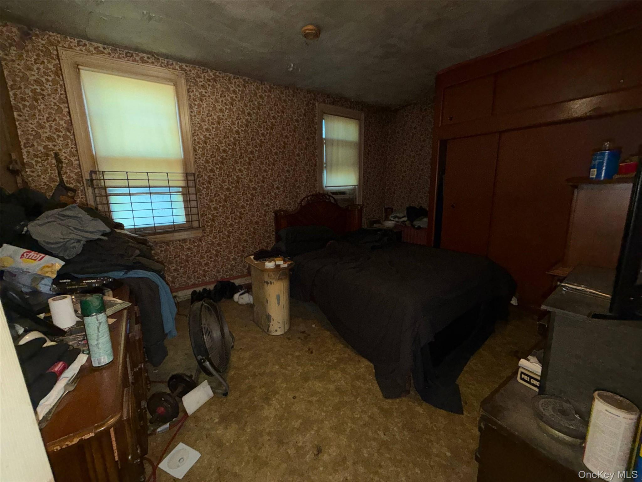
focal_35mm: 14
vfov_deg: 85.7
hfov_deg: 102.1
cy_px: 241
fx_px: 260
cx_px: 321
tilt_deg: -12.5
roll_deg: +2.3
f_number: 2.2
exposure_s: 1/30
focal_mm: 2.22
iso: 160
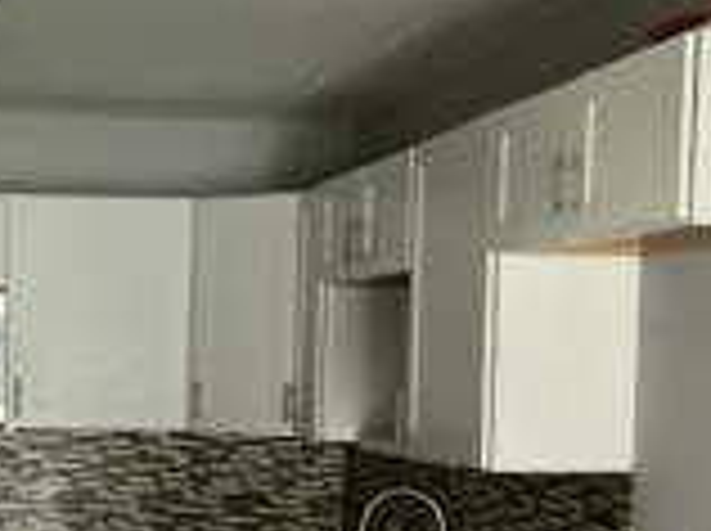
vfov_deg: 17.0
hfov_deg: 22.4
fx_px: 1743
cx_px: 36
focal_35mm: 85
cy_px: 506
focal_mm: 3
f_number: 1.8
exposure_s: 1/36
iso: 320
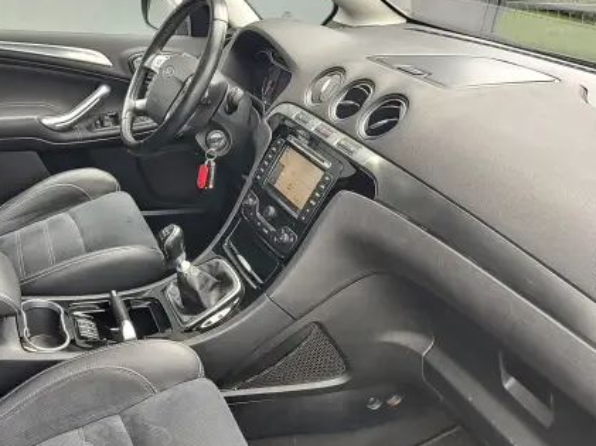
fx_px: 602
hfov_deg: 51.1
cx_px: 173
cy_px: 279
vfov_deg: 40.4
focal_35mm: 35
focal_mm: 5.56
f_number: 1.8
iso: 135
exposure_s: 1/100
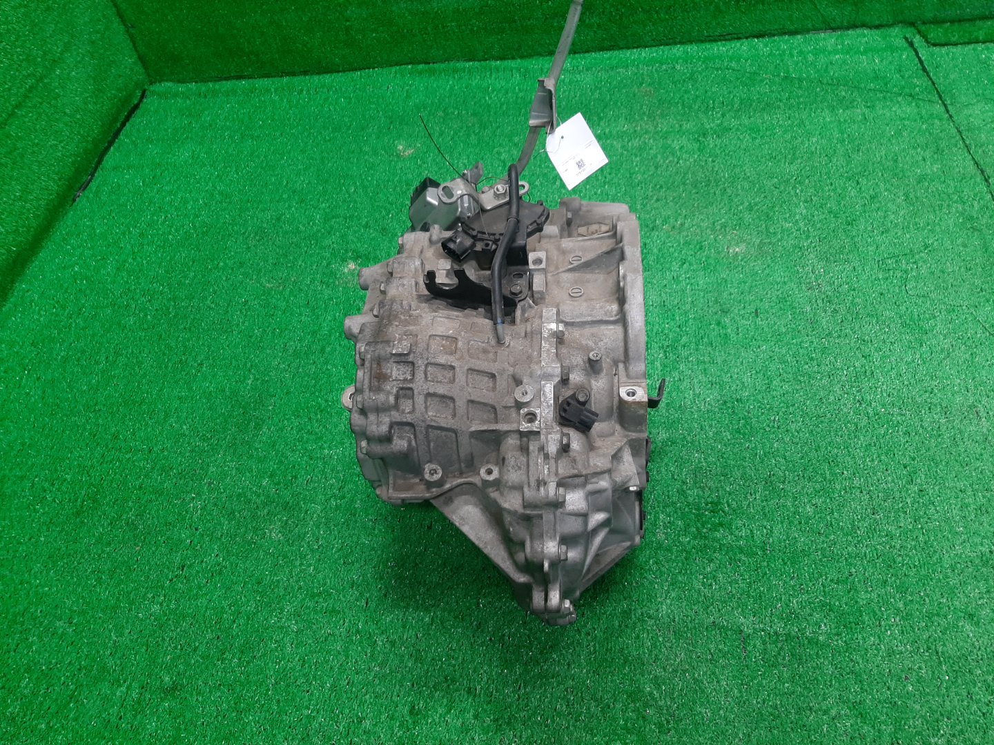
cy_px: 372
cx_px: 497
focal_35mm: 26
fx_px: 747
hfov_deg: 67.3
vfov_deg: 53.1
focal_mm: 3.93
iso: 95
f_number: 1.7
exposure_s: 1/50
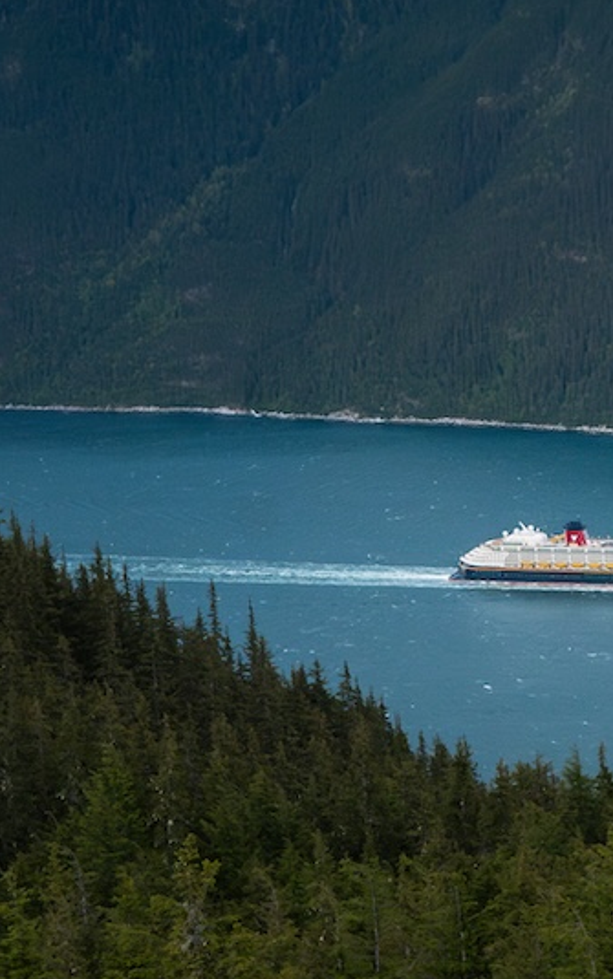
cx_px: 642
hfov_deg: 12.2
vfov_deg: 19.5
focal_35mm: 106
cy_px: 227
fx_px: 2830
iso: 2000
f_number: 5.6
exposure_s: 1/1250
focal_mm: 29
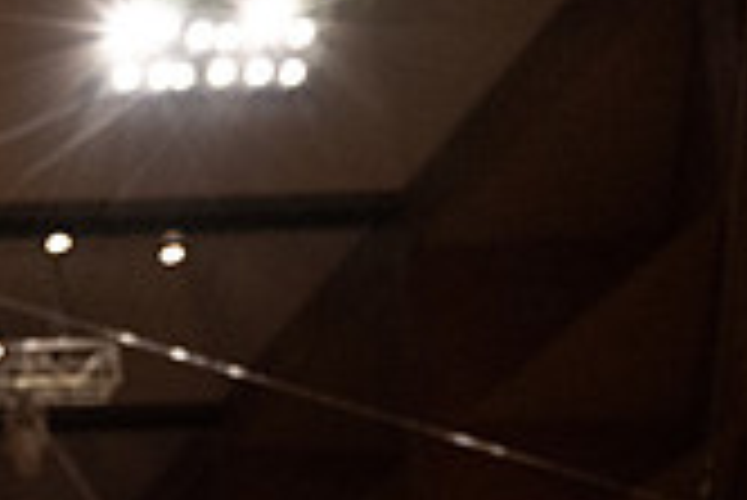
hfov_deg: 18.5
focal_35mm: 90
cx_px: -533
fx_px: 1869
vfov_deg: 13.6
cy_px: 894
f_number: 4
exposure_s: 1/400
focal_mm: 24
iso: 2500
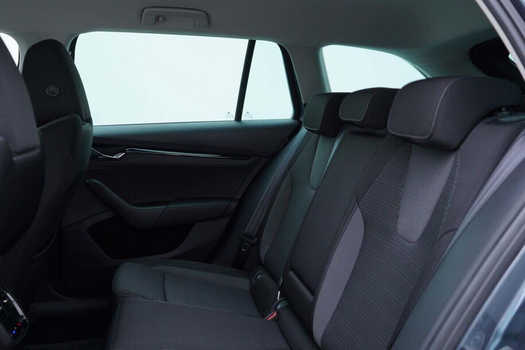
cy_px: 175
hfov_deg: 53.1
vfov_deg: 36.9
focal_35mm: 36
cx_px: 262
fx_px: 525
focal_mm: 24
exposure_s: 1/40
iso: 125
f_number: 2.8
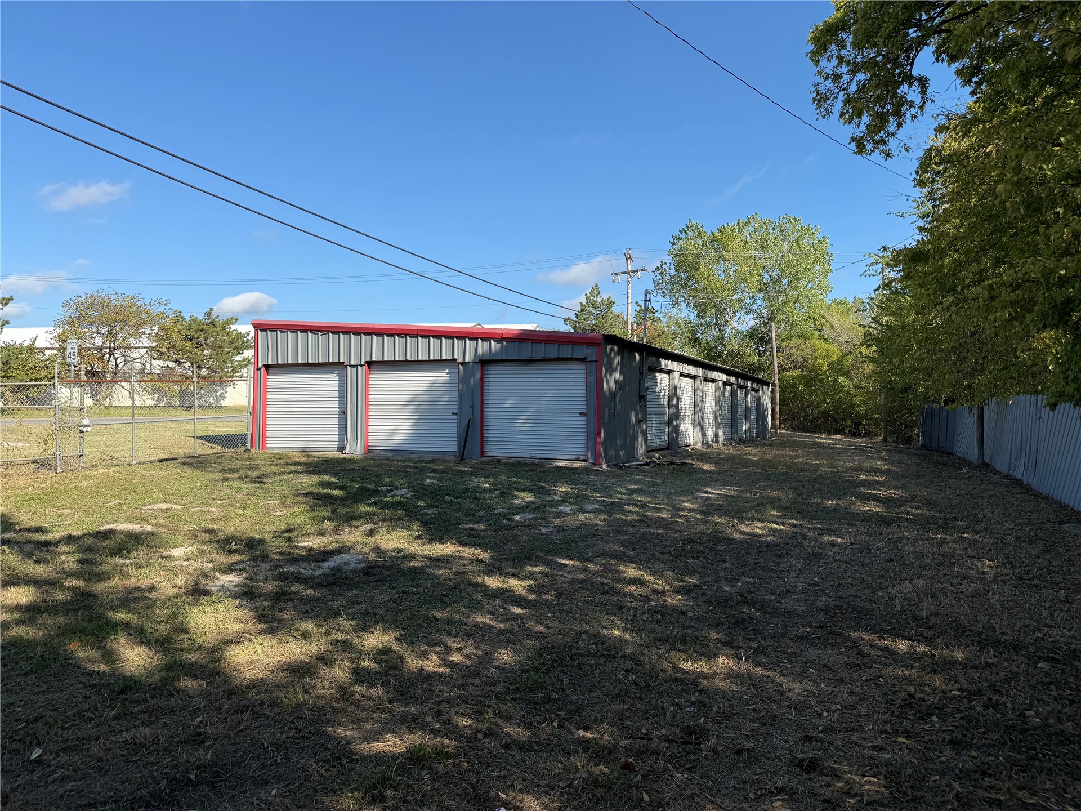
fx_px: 749
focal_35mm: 24
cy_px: 406
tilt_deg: +1.4
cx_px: 540
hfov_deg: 71.6
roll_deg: -0.6
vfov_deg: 56.8
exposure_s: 1/3145
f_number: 1.78
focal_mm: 6.76
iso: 80
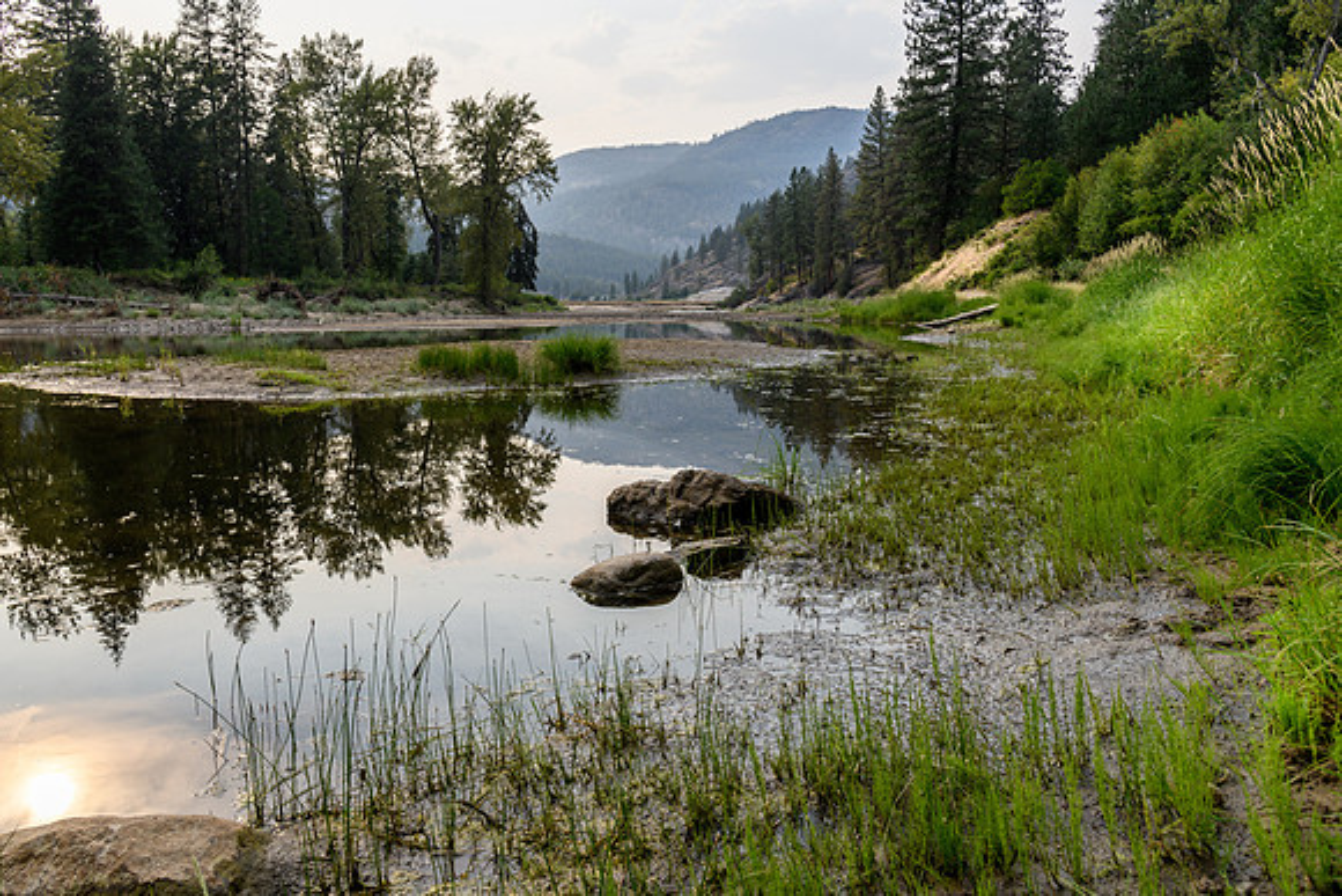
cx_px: 639
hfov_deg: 69.3
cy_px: 450
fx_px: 971
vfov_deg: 49.5
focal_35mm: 26
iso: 90
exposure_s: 1/125
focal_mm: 24
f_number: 8
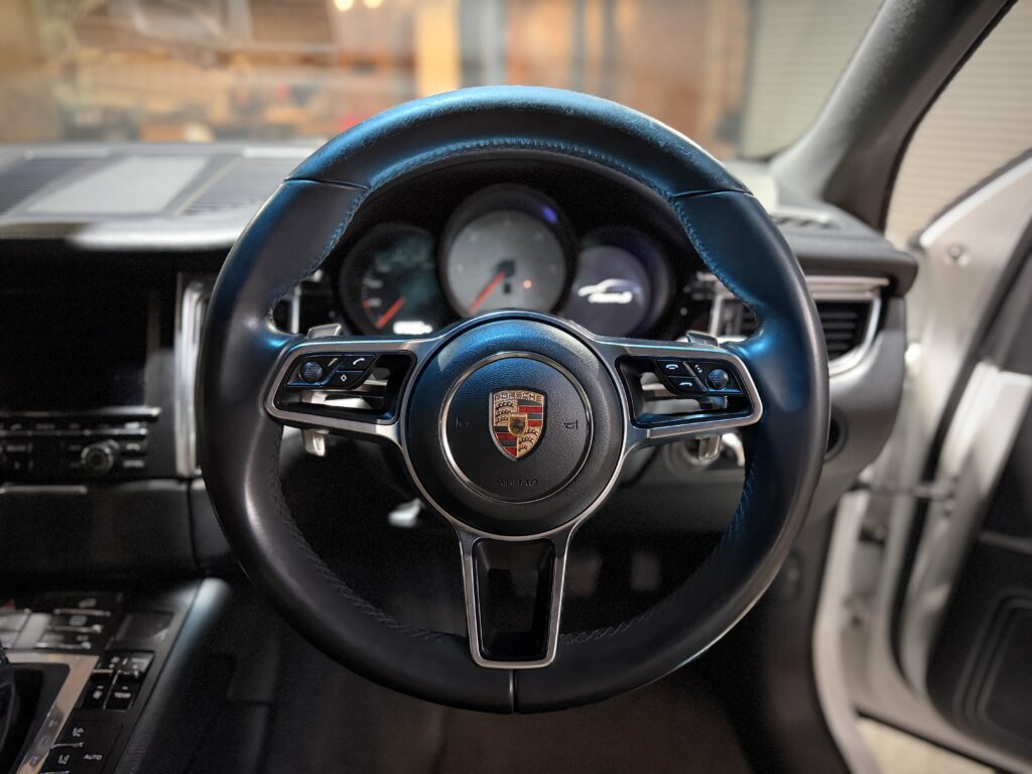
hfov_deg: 71.6
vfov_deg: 56.8
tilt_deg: -22.3
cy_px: 387
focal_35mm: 24
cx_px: 516
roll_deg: -0.3
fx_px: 716
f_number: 1.78
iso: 1000
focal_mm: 6.76
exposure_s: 1/25
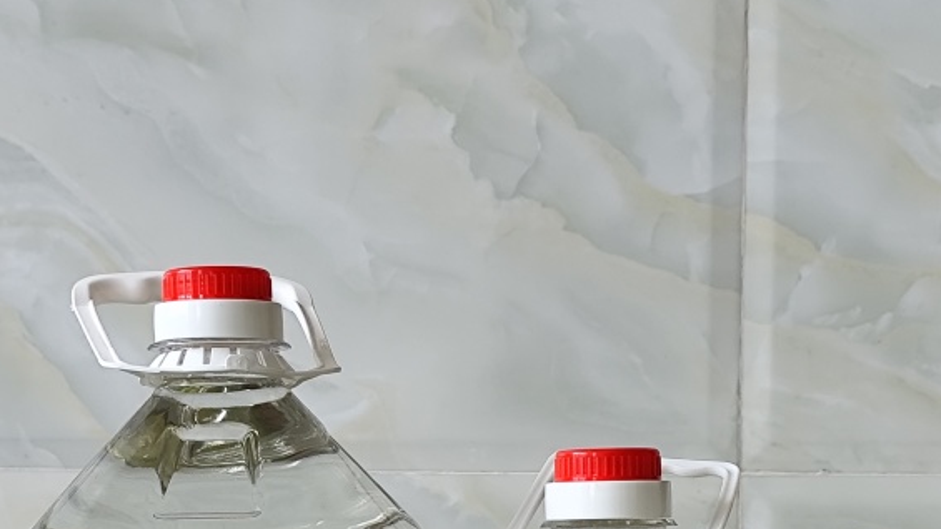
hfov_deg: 20.3
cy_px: 823
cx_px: 545
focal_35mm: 105
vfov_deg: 11.0
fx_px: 2620
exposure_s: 1/100
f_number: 1.65
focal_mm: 6.14
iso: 160
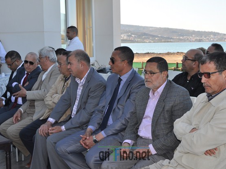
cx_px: 124
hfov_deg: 30.7
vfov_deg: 23.3
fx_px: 411
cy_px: 85
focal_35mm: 63
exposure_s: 1/200
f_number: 8
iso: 200
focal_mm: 38
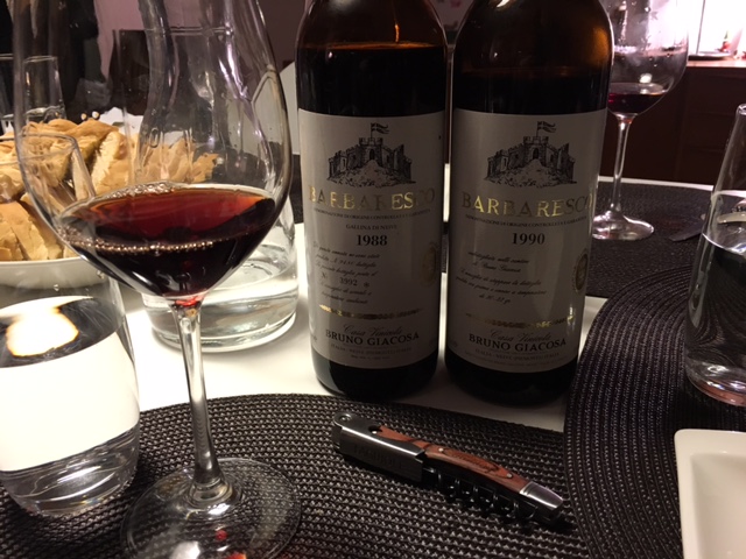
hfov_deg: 61.7
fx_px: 625
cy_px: 280
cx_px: 373
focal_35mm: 29
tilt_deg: -22.8
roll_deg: +0.1
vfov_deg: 48.2
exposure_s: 1/33
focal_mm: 4.15
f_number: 2.2
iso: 200
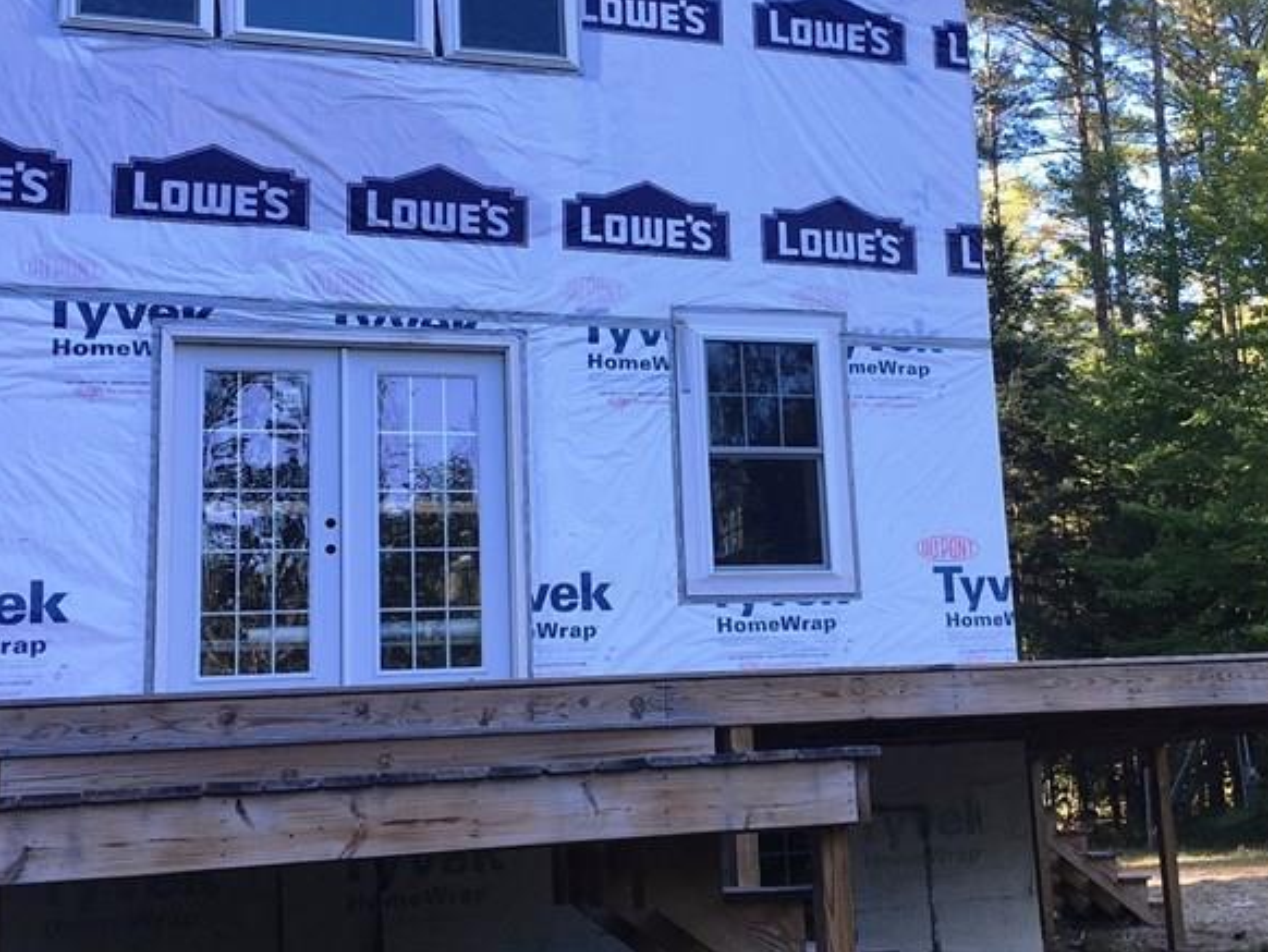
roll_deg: +3.7
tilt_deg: +14.1
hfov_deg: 37.2
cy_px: 364
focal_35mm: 51
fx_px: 1869
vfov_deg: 28.5
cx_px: 813
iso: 25
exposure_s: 1/172
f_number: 2.2
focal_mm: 4.15
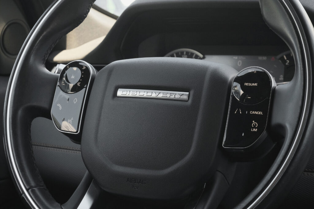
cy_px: 104
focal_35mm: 68
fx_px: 593
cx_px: 157
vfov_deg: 20.0
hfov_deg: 29.7
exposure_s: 1/125
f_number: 9
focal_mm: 45
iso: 2000
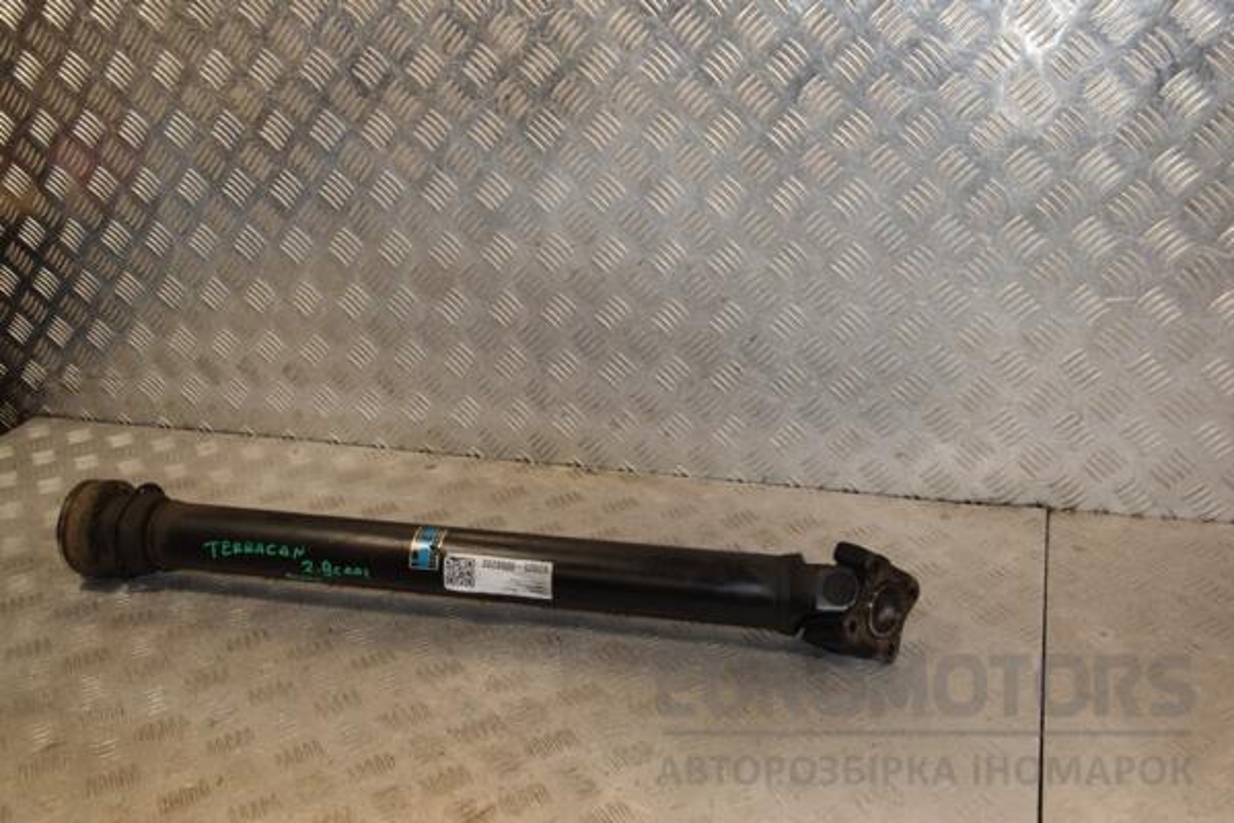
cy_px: 412
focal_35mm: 38
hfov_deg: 51.3
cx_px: 617
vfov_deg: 35.5
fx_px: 1285
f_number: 6.3
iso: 800
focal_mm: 25
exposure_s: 1/200
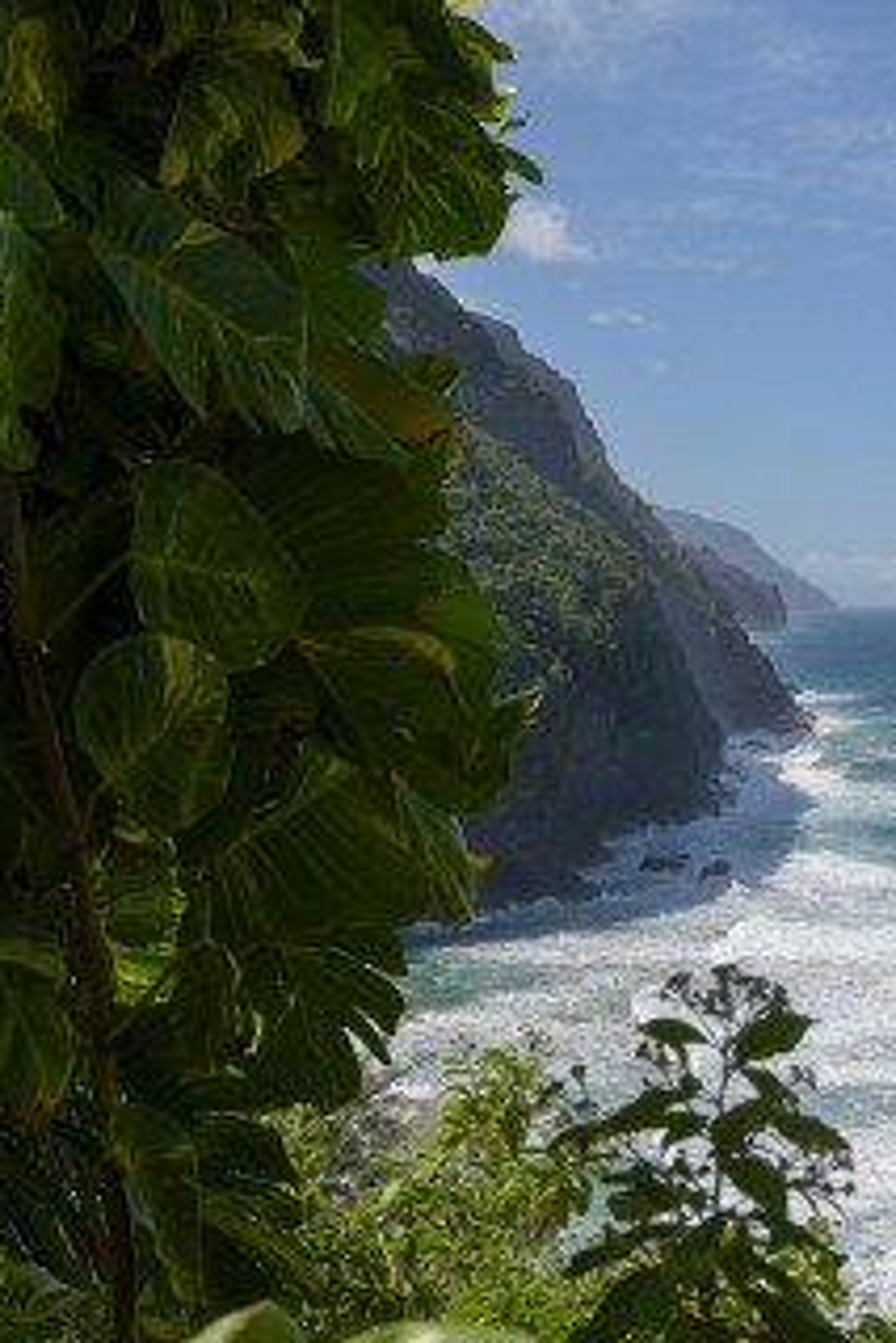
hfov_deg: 24.8
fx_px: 2014
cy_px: 423
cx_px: 673
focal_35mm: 54
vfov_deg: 36.4
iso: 250
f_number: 8
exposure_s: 1/1600
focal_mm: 32
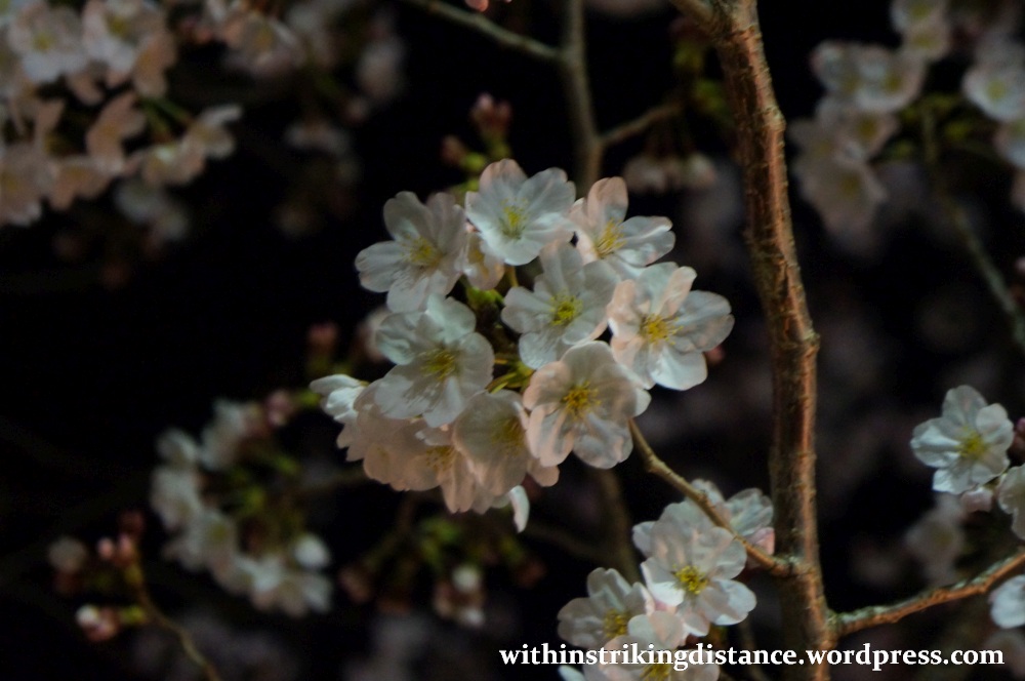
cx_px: 512
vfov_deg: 16.5
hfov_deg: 24.6
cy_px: 340
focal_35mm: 82
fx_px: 2346
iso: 3200
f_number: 5.6
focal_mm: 55
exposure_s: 1/10
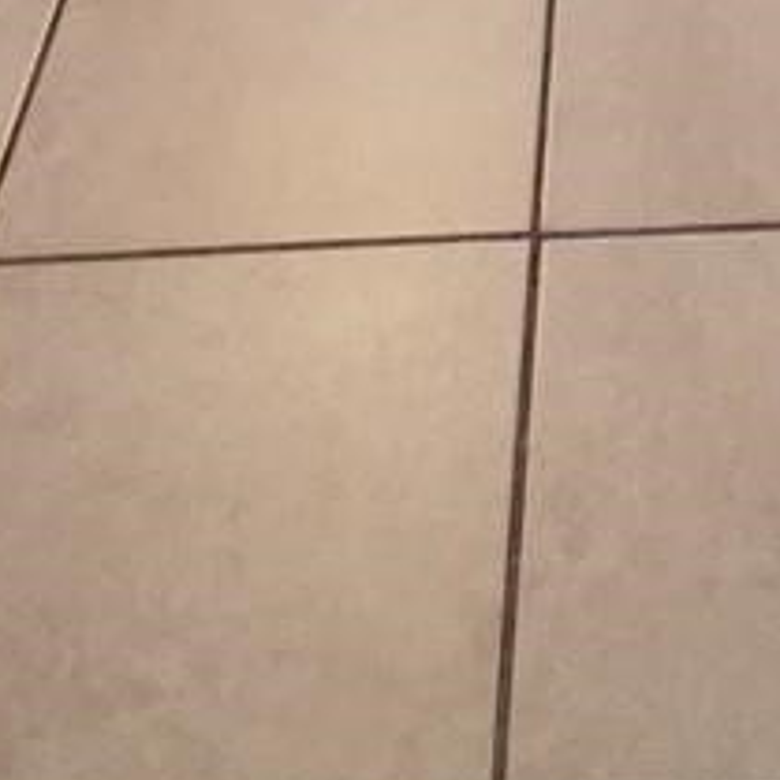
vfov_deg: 12.2
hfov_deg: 19.0
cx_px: 847
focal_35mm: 88
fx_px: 2243
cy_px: -1411
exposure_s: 1/40
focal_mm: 1.8
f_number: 2.2
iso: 400
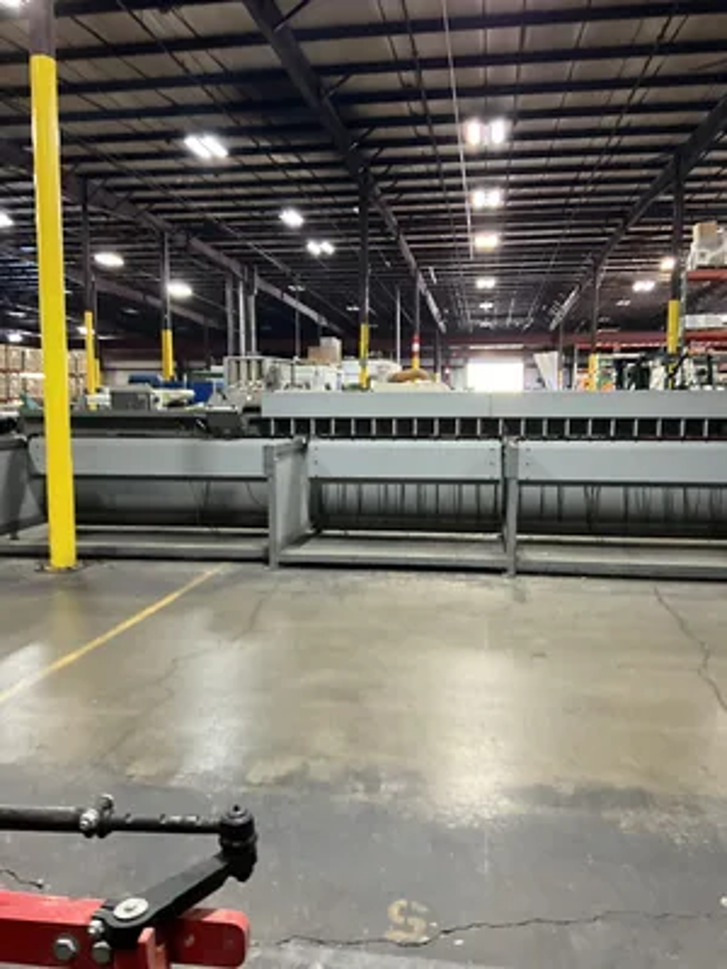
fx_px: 812
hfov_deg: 48.2
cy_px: 484
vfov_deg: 61.7
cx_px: 364
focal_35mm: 29
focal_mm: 3
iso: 320
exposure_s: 1/39
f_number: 1.8
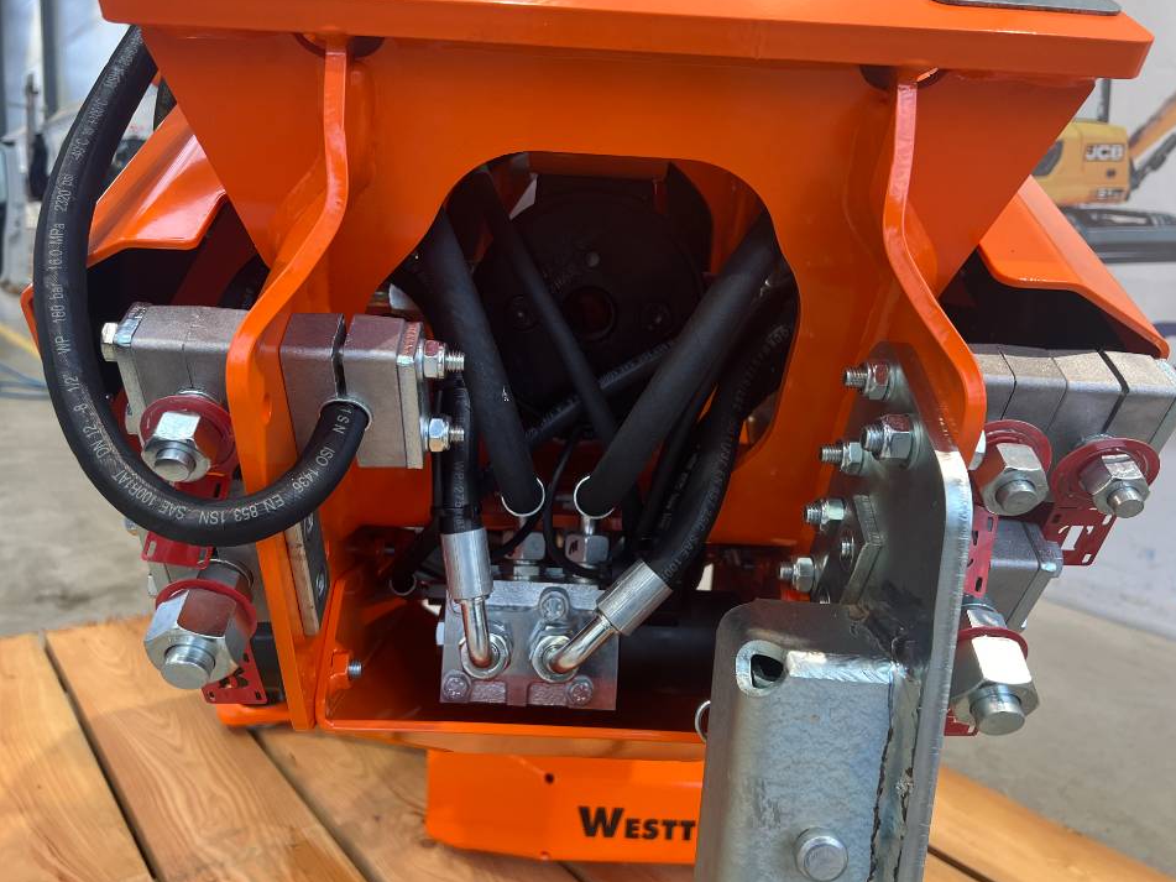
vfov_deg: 49.7
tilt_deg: -9.2
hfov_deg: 63.4
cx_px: 553
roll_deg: -1.8
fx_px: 951
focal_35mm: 28
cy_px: 412
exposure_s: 1/116
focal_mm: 5.7
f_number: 1.5
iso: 125
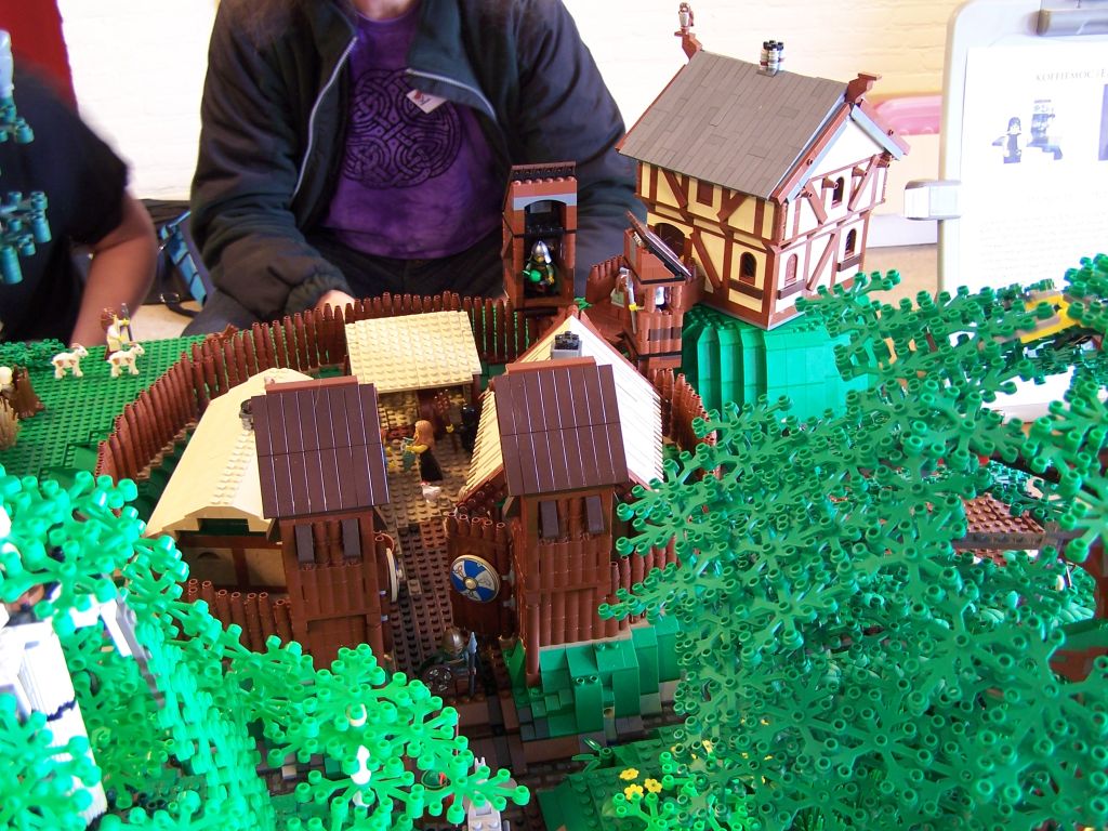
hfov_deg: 49.0
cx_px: 554
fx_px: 1216
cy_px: 416
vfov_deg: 37.7
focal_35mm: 38
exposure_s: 1/2
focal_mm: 6.3
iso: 80
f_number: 2.8
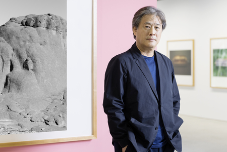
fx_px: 517
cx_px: 120
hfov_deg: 24.8
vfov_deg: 16.7
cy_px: 75
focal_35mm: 82
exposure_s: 1/80
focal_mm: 66
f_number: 3.5
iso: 320
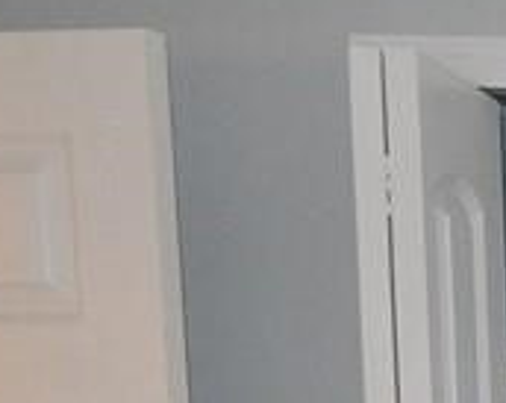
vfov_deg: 10.8
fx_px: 1914
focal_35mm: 128
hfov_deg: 12.0
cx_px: 1227
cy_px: 856
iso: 200
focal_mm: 4
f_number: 3
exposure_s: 1/30
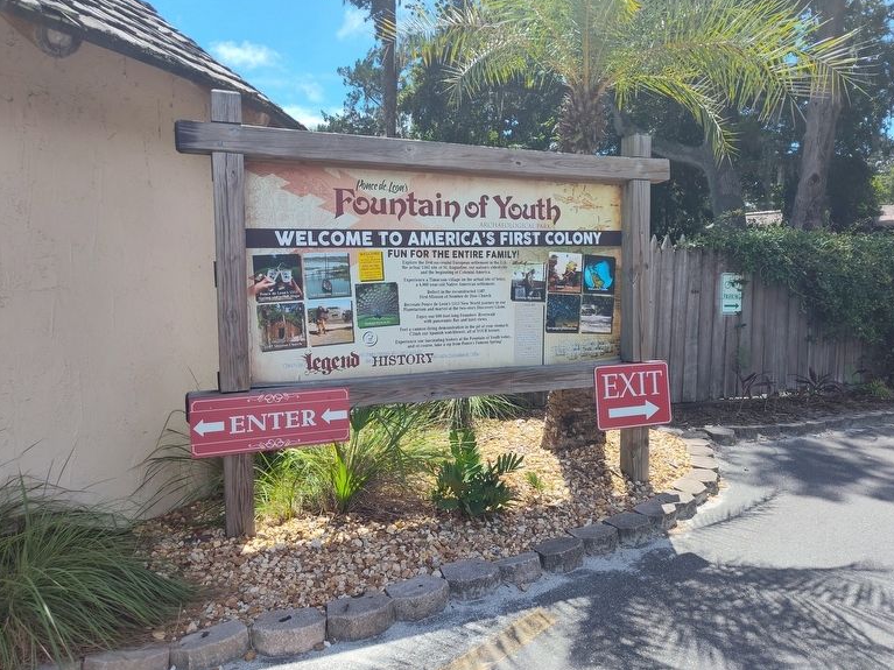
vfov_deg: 56.8
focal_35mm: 24
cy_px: 323
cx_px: 462
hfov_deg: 71.6
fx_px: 620
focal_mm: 5.56
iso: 100
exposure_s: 1/1105
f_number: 1.8
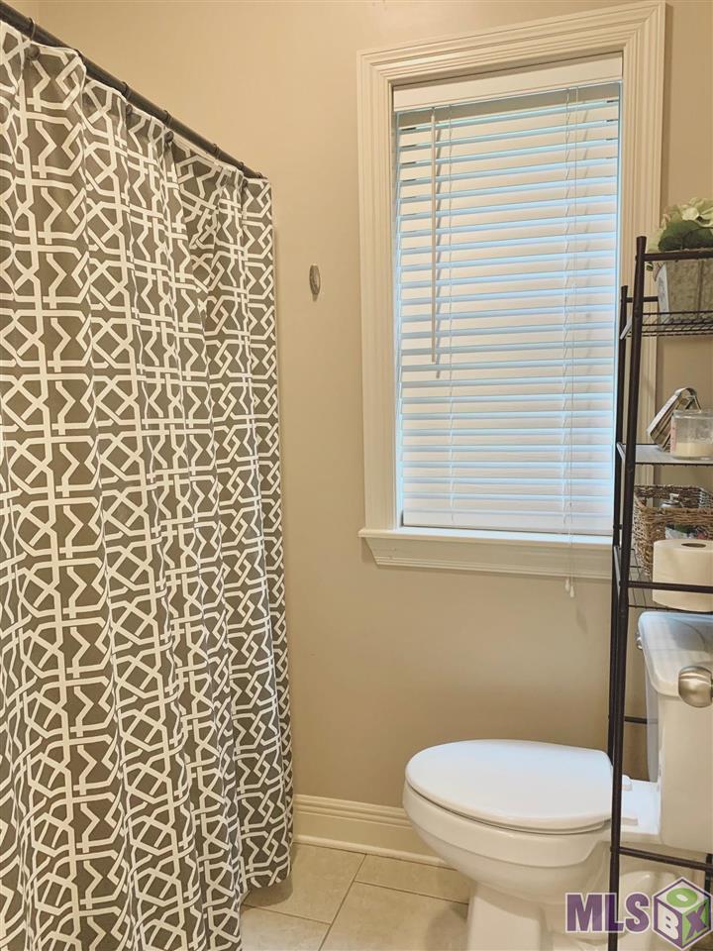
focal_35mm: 26
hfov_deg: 53.1
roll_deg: +1.0
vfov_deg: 67.3
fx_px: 714
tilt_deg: -5.1
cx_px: 356
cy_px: 476
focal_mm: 4.25
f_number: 1.8
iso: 400
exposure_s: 1/60
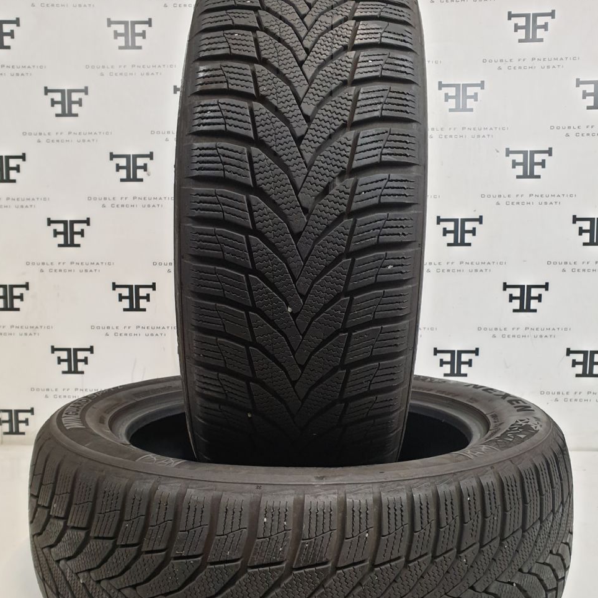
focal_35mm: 31
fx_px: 606
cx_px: 299
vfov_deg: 52.4
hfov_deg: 52.5
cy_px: 329
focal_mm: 4.3
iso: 125
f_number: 2.4
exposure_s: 1/50
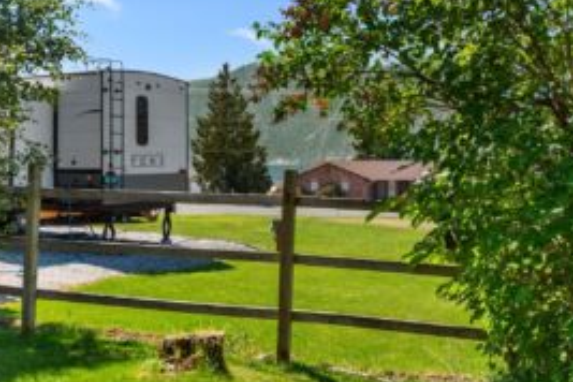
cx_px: 311
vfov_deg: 29.8
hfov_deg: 43.6
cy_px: 160
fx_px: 716
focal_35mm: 45
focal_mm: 30
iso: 100
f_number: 8
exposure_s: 1/125
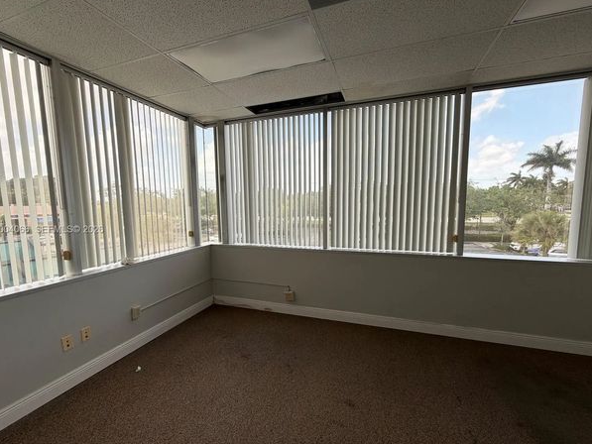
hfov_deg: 98.2
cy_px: 230
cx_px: 297
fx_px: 257
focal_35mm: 15
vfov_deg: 81.7
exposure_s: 1/127
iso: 40
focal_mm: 2.22
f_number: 2.2
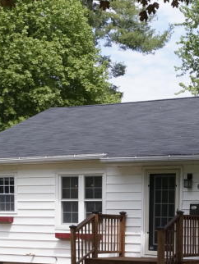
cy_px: 297
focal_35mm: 93
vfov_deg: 20.0
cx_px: 176
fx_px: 712
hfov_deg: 15.7
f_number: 5.6
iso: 800
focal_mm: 18
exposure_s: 1/3200
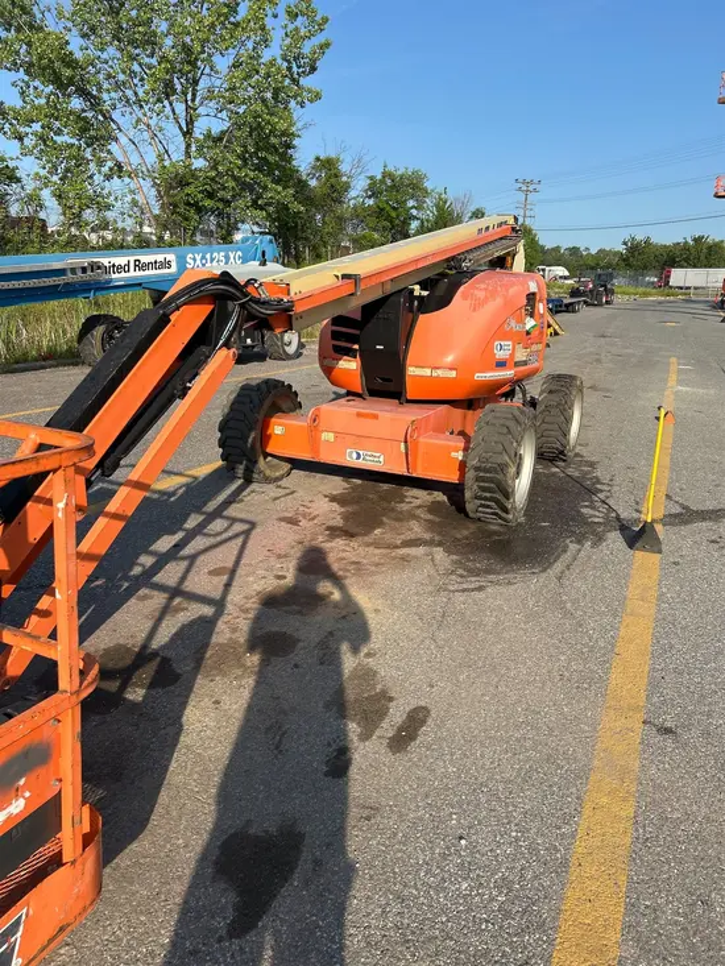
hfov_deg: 53.1
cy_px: 483
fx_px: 726
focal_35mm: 26
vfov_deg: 67.3
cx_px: 362
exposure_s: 1/2994
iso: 50
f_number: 1.5
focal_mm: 5.7
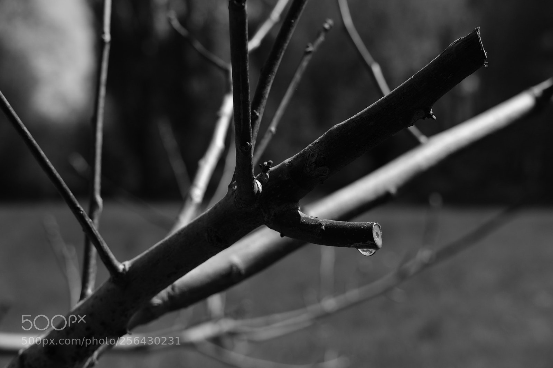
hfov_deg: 37.5
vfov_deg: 25.5
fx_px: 814
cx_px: 276
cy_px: 184
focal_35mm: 53
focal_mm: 35
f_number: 5.6
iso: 200
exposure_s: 1/1000
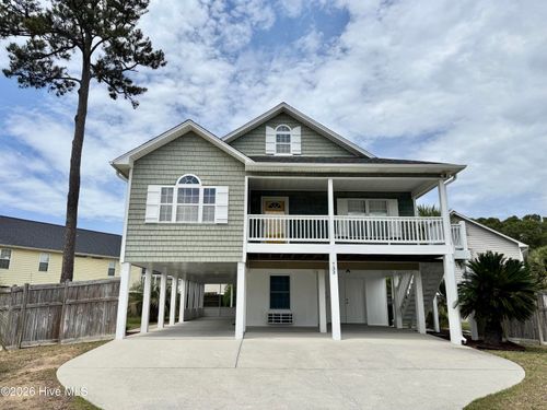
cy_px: 205
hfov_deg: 71.6
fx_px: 379
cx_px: 274
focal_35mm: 24
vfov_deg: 56.8
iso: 80
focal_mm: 6.76
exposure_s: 1/10417
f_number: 1.78
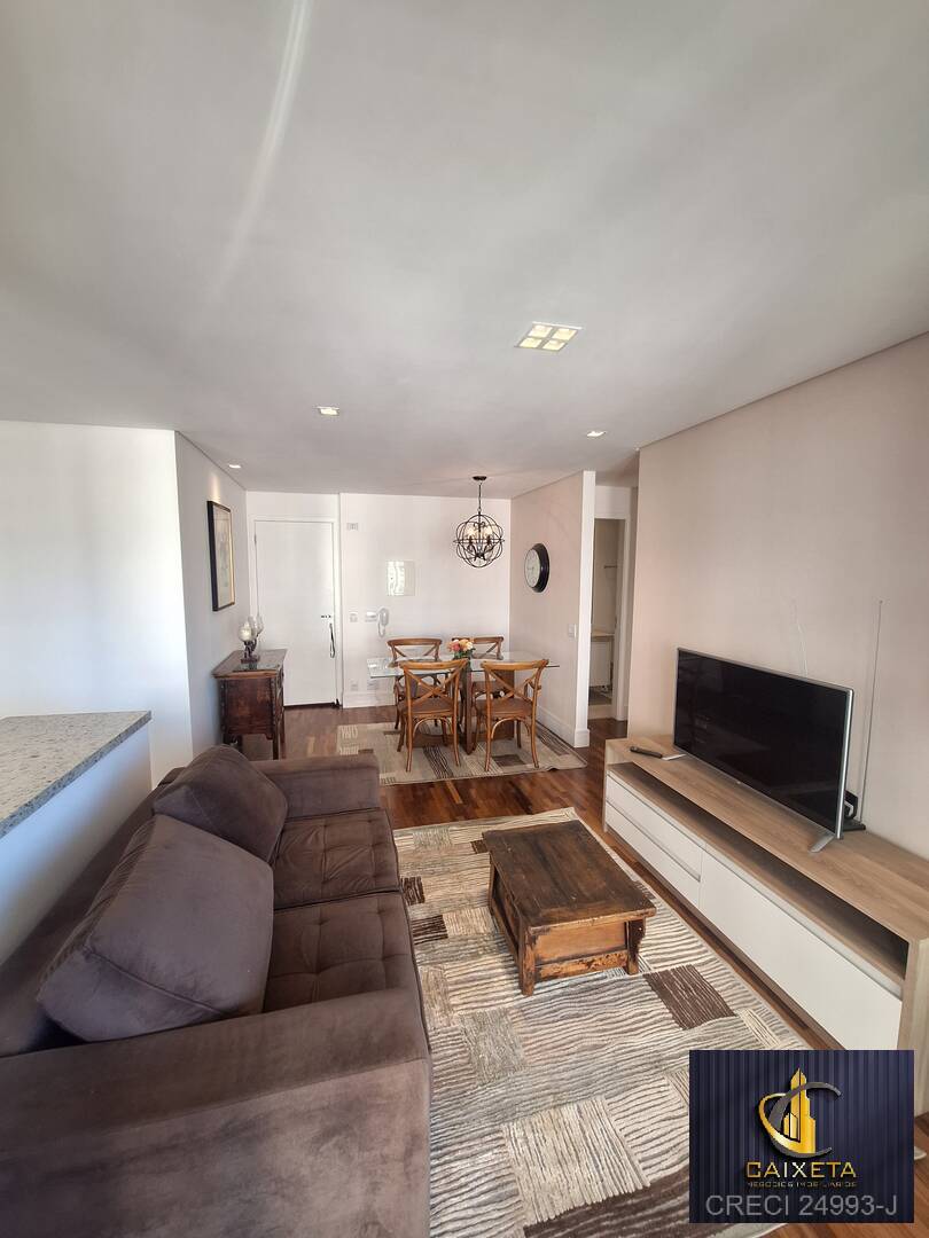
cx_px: 464
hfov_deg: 89.9
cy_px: 619
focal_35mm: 13
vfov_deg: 106.2
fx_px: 465
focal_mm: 1.74
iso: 64
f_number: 2.2
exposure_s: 1/40
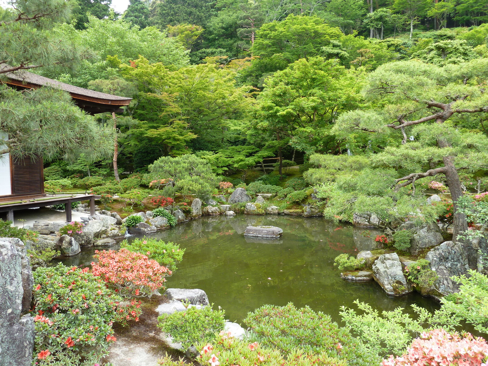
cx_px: 244
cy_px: 183
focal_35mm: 25
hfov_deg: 69.4
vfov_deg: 54.9
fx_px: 352
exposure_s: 1/50
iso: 80
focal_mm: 4.1
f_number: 3.3
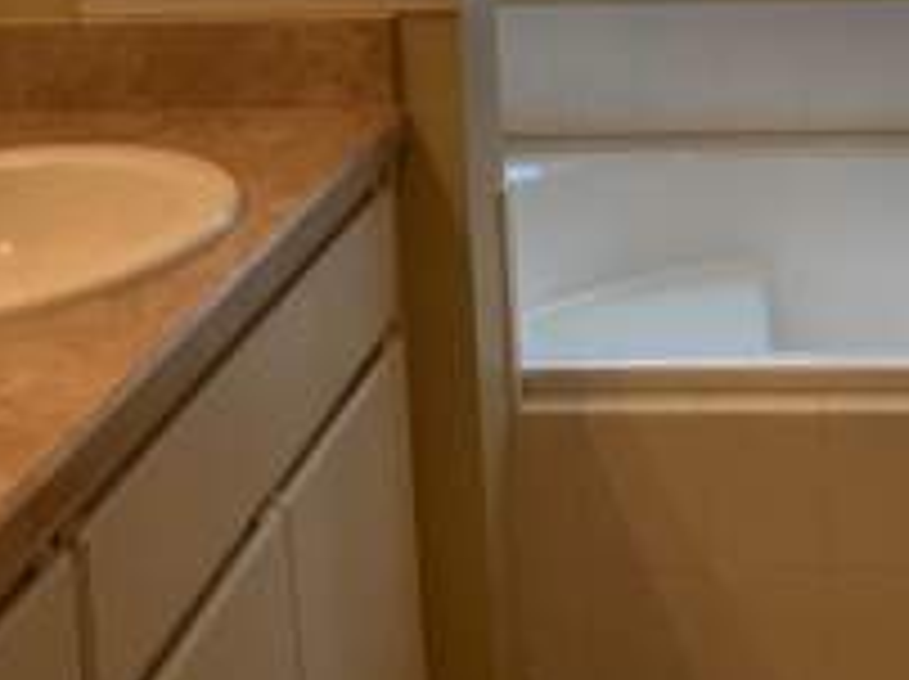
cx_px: 774
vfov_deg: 20.1
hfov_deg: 27.4
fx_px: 1810
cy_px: -108
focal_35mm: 69
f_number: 1.8
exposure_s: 1/60
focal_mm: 3
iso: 32
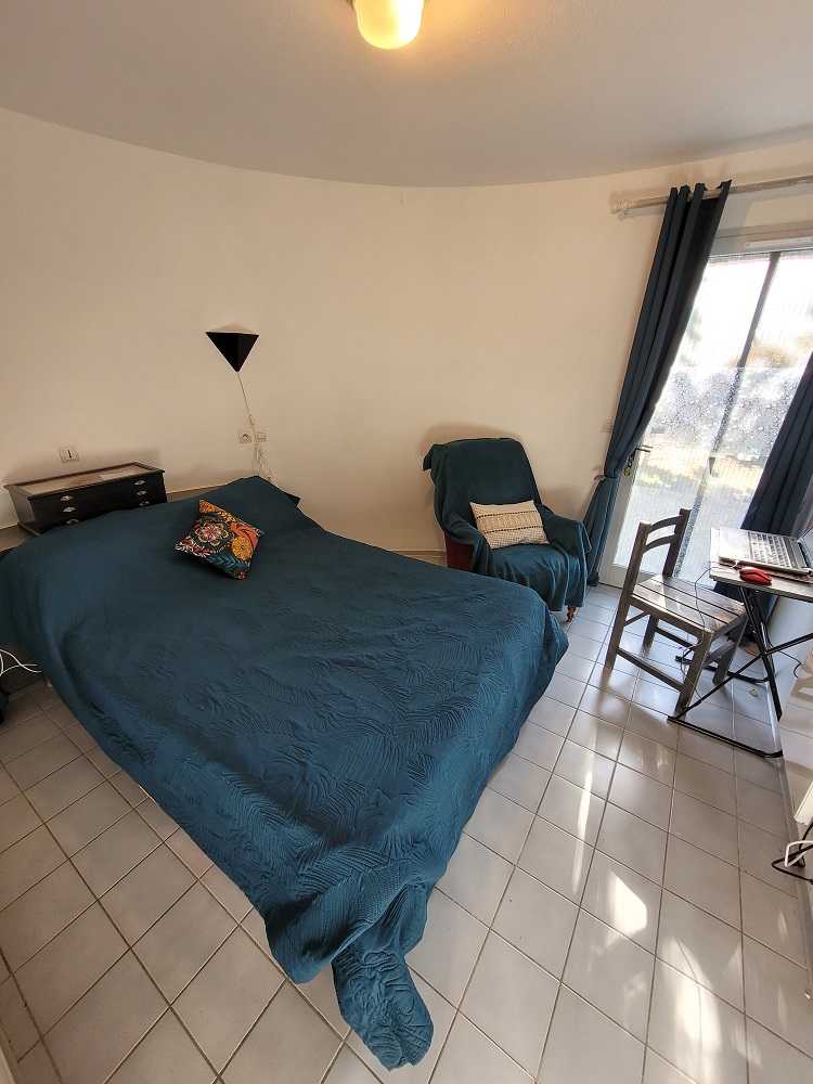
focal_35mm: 13
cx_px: 406
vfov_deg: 106.2
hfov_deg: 89.9
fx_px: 407
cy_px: 542
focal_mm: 1.74
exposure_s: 1/50
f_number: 2.2
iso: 80
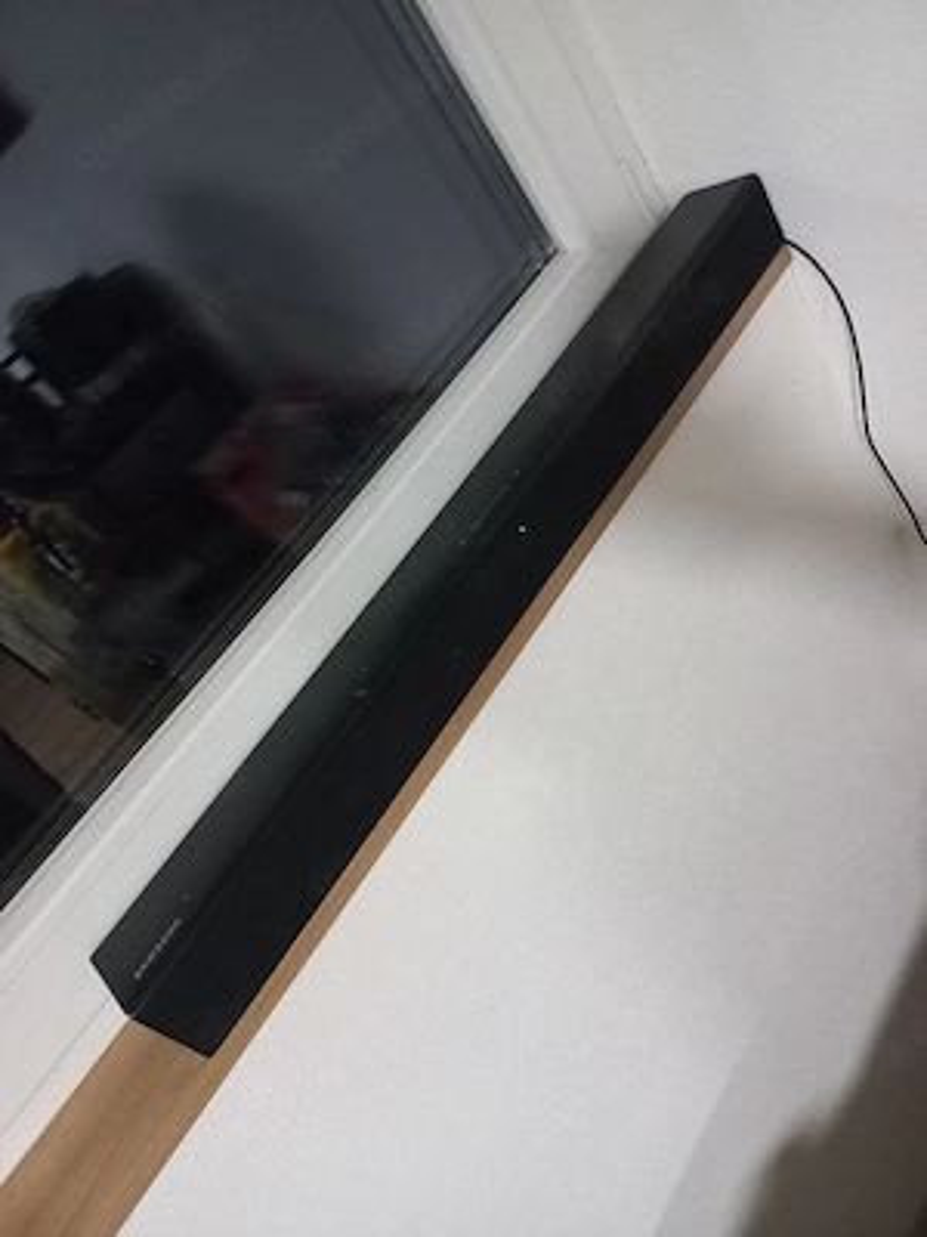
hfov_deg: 54.9
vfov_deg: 69.4
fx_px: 893
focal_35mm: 25
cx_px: 464
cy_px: 618
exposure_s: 1/25
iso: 1000
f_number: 1.8
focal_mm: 4.6
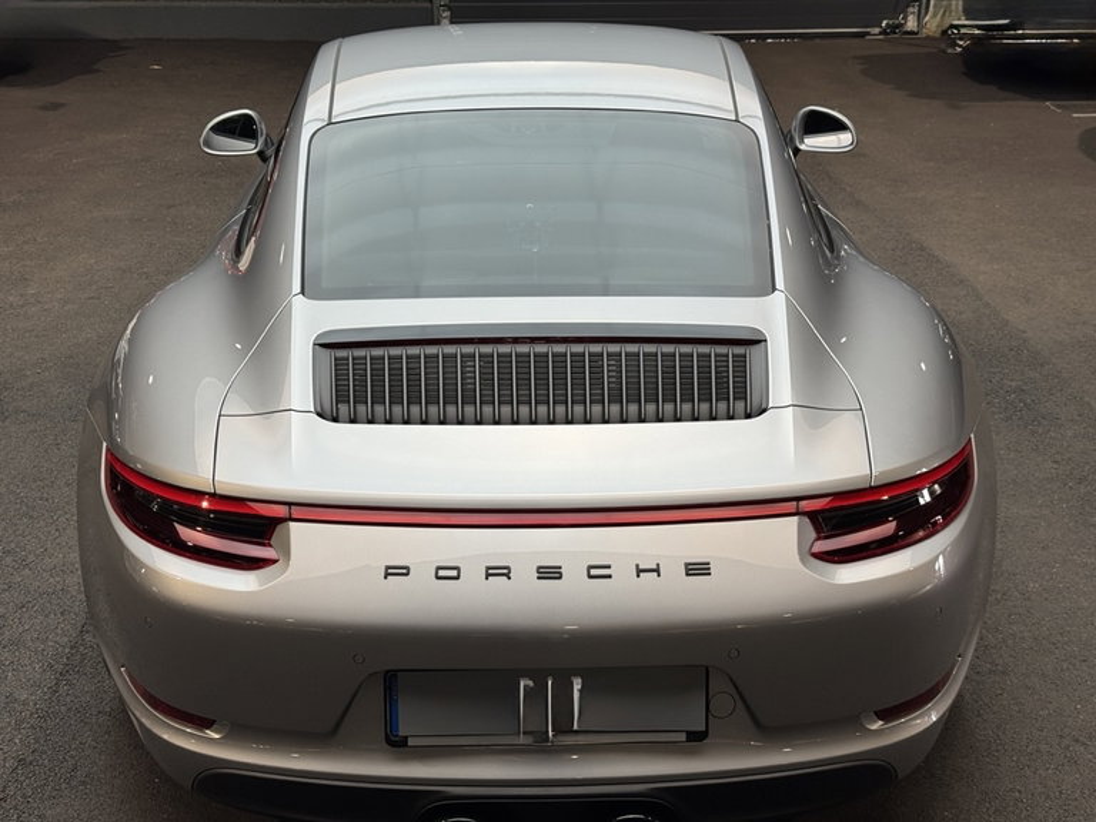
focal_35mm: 48
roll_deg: +0.6
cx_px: 548
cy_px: 411
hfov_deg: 39.7
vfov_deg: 30.3
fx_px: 1520
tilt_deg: -20.9
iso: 64
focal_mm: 6.76
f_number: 1.78
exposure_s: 1/100
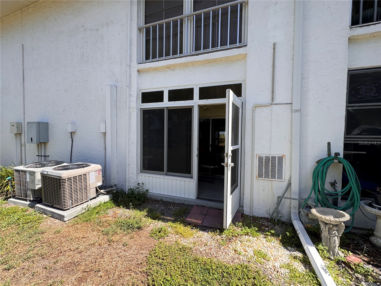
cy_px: 143
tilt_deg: -2.5
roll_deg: -0.7
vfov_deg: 85.7
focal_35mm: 14
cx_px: 190
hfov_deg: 102.1
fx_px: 154
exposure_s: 1/541
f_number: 2.2
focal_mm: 2.22
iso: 40
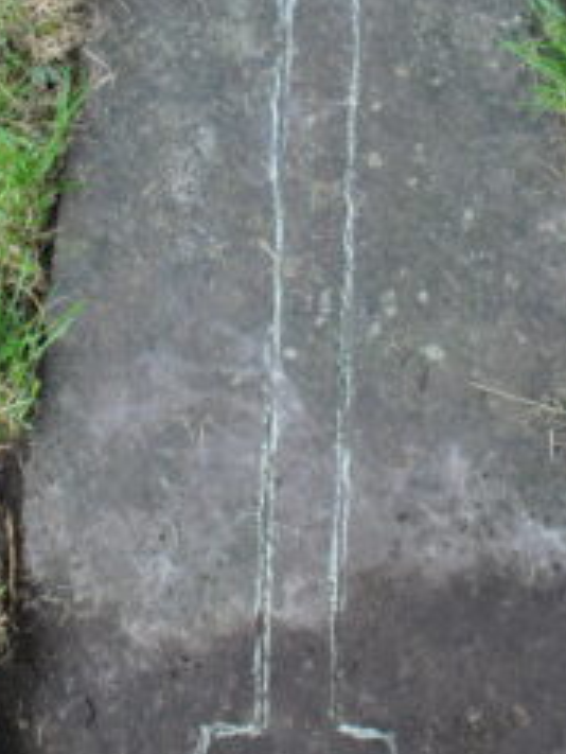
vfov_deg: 25.6
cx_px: 296
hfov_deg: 19.7
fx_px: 1634
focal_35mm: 75
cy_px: 167
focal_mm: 22
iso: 200
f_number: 5.6
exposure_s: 1/125
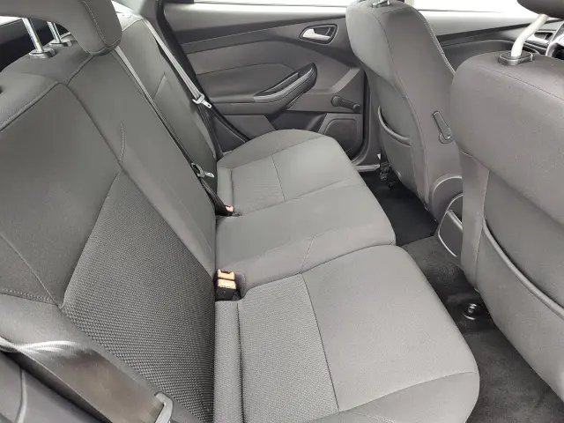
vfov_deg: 58.9
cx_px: 282
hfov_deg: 73.9
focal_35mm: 23
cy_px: 212
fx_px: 375
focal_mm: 5.56
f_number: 1.8
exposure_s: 1/50
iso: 584
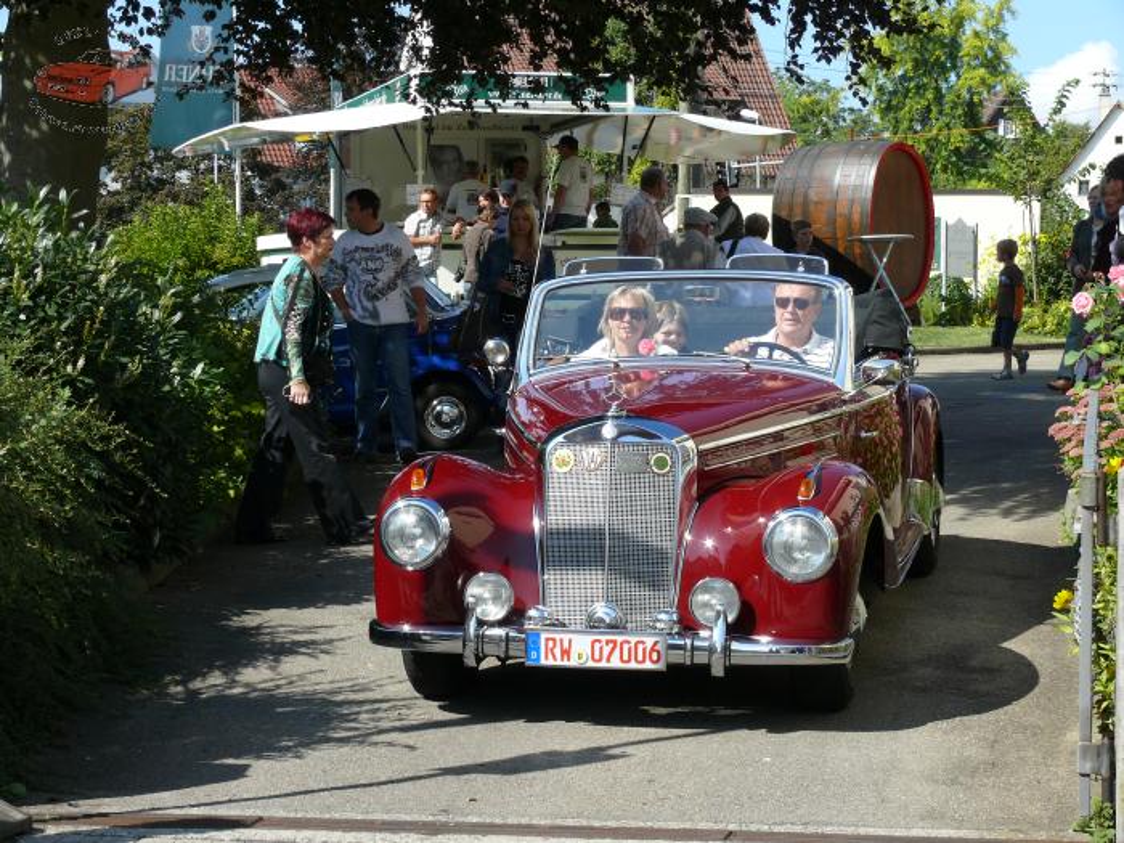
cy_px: 422
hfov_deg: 22.8
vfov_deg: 17.2
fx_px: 2792
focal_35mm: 86
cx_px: 562
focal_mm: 18.1
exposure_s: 1/320
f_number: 5.6
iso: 100
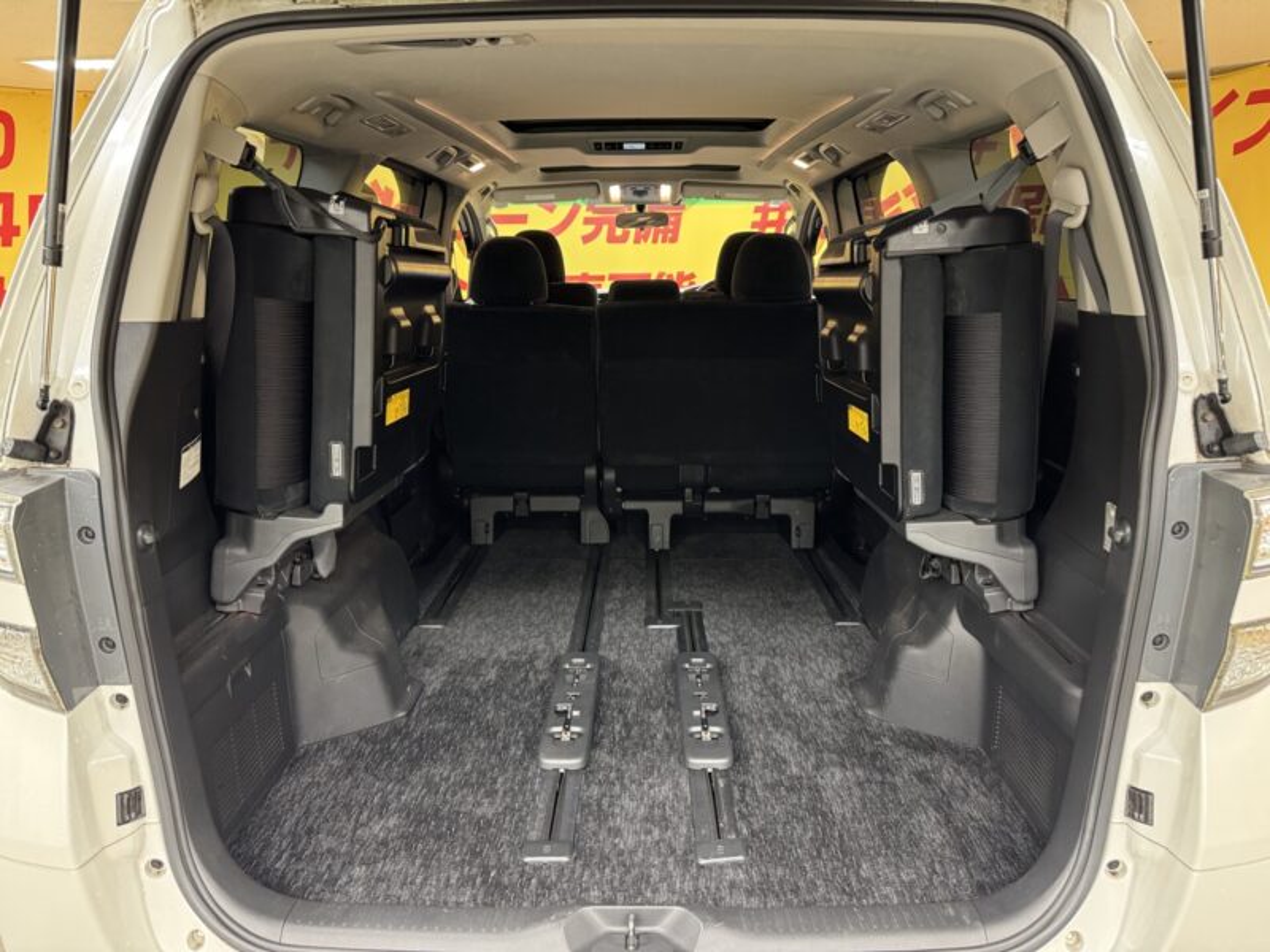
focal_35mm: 24
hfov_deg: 71.6
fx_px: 881
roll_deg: +1.6
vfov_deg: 56.8
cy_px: 476
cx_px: 635
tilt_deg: -14.7
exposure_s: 1/33
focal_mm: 6.76
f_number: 1.78
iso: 800
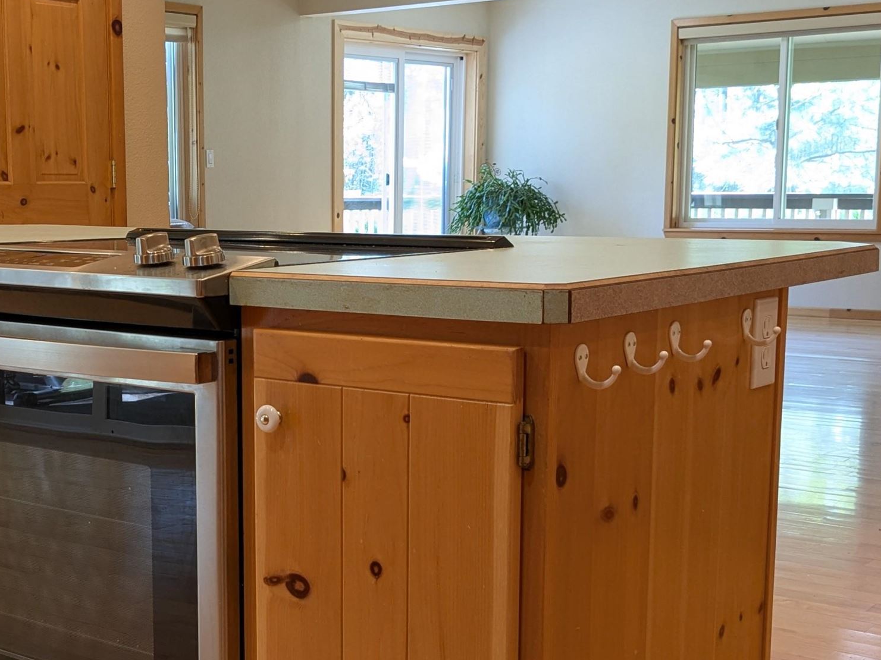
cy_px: 423
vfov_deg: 26.0
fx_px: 1425
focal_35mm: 56
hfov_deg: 33.7
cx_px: 223
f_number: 1.73
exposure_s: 1/24
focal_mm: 4.38
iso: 51
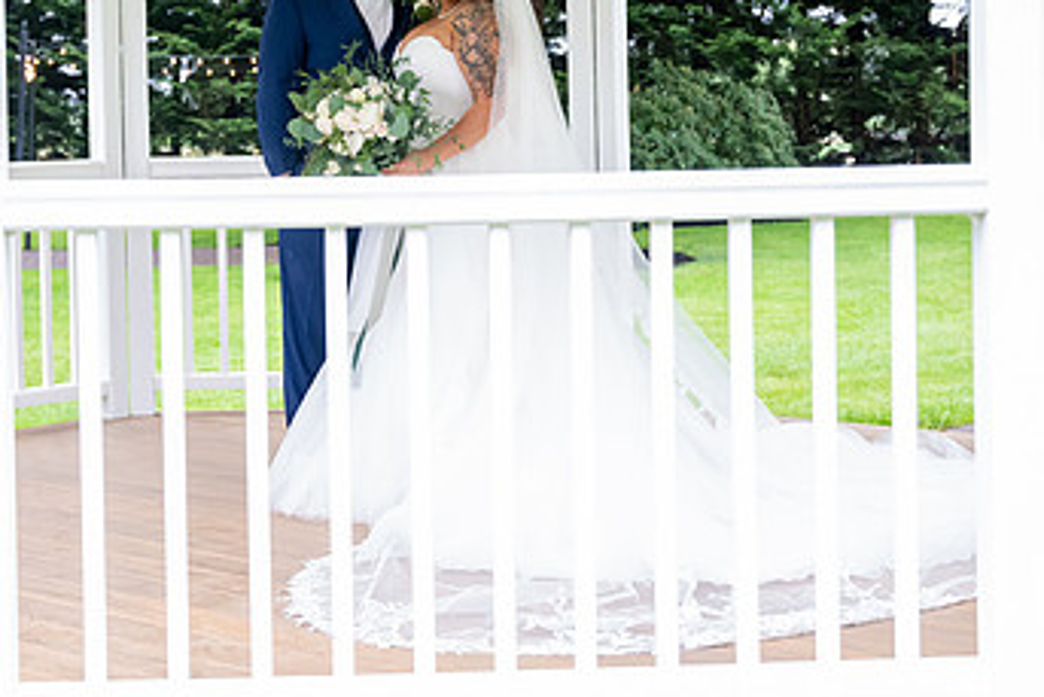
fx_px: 2060
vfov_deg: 19.1
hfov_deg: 28.3
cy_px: 169
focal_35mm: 71
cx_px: 368
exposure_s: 1/320
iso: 2500
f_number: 4
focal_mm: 42
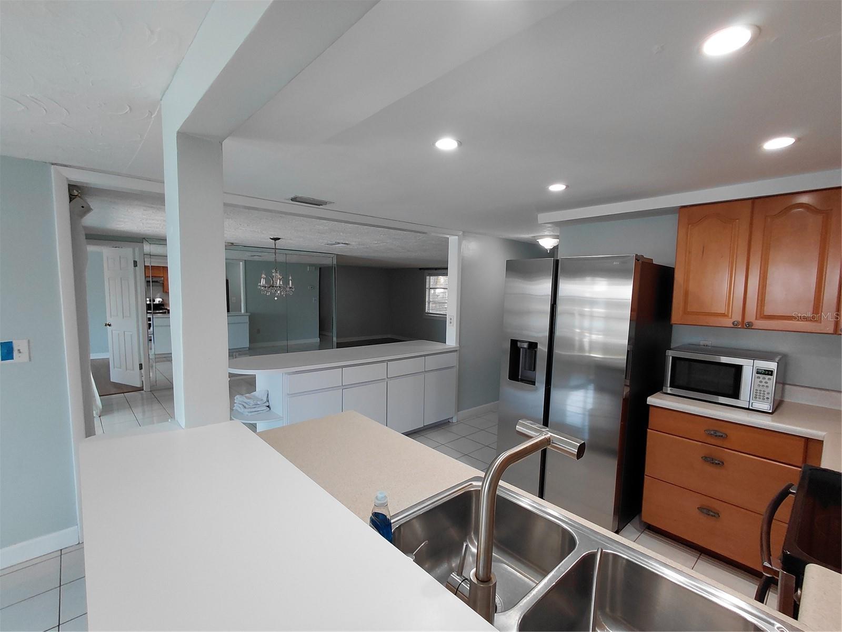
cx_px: 421
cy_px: 316
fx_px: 389
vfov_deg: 78.1
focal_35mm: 16
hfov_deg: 94.5
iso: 64
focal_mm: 1.64
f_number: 2.2
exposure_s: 1/60
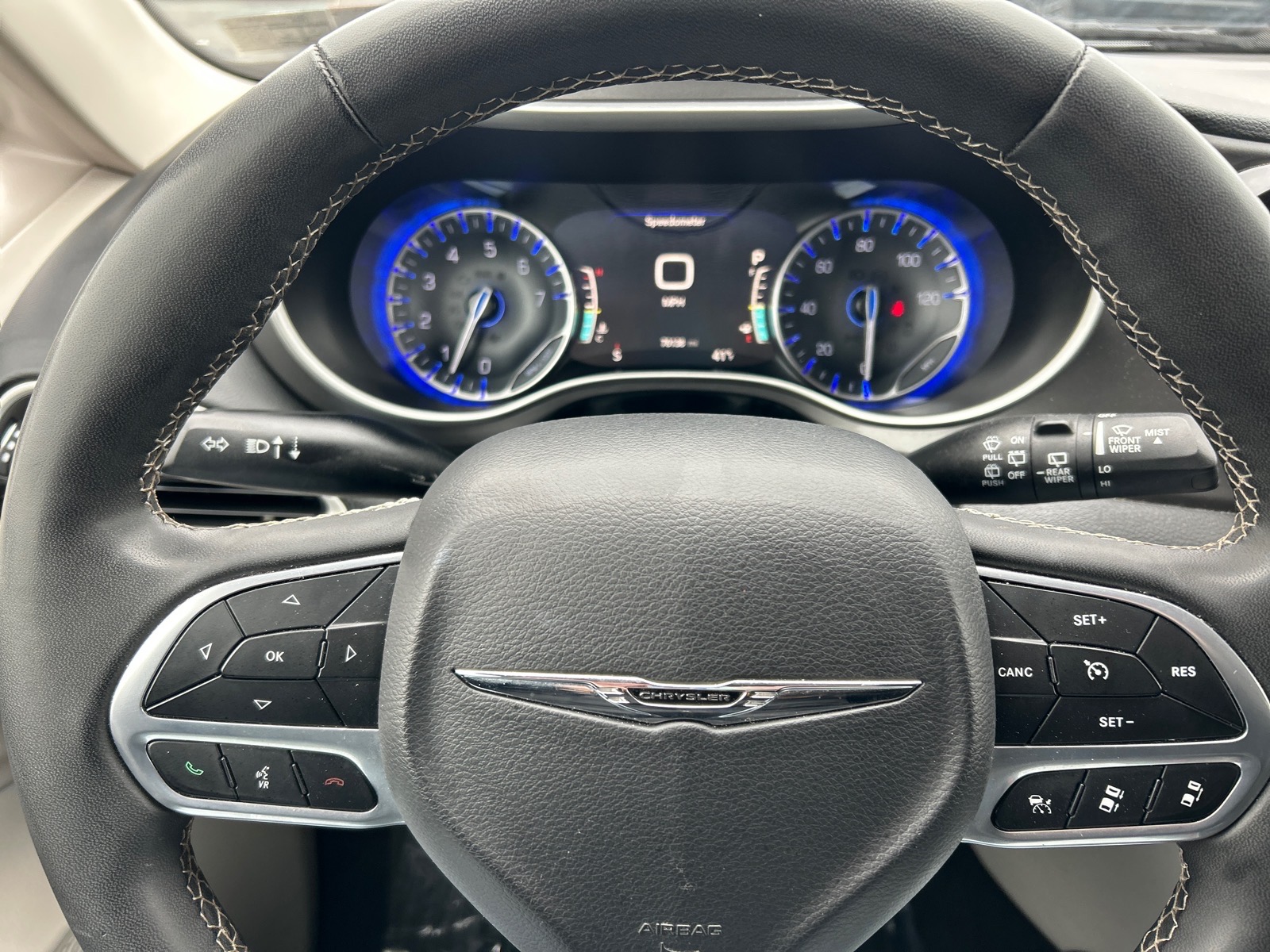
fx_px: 954
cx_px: 635
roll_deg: -1.0
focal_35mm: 26
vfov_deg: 53.1
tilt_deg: -27.5
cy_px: 476
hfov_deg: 67.3
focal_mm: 5.7
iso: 64
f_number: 1.5
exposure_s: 1/121
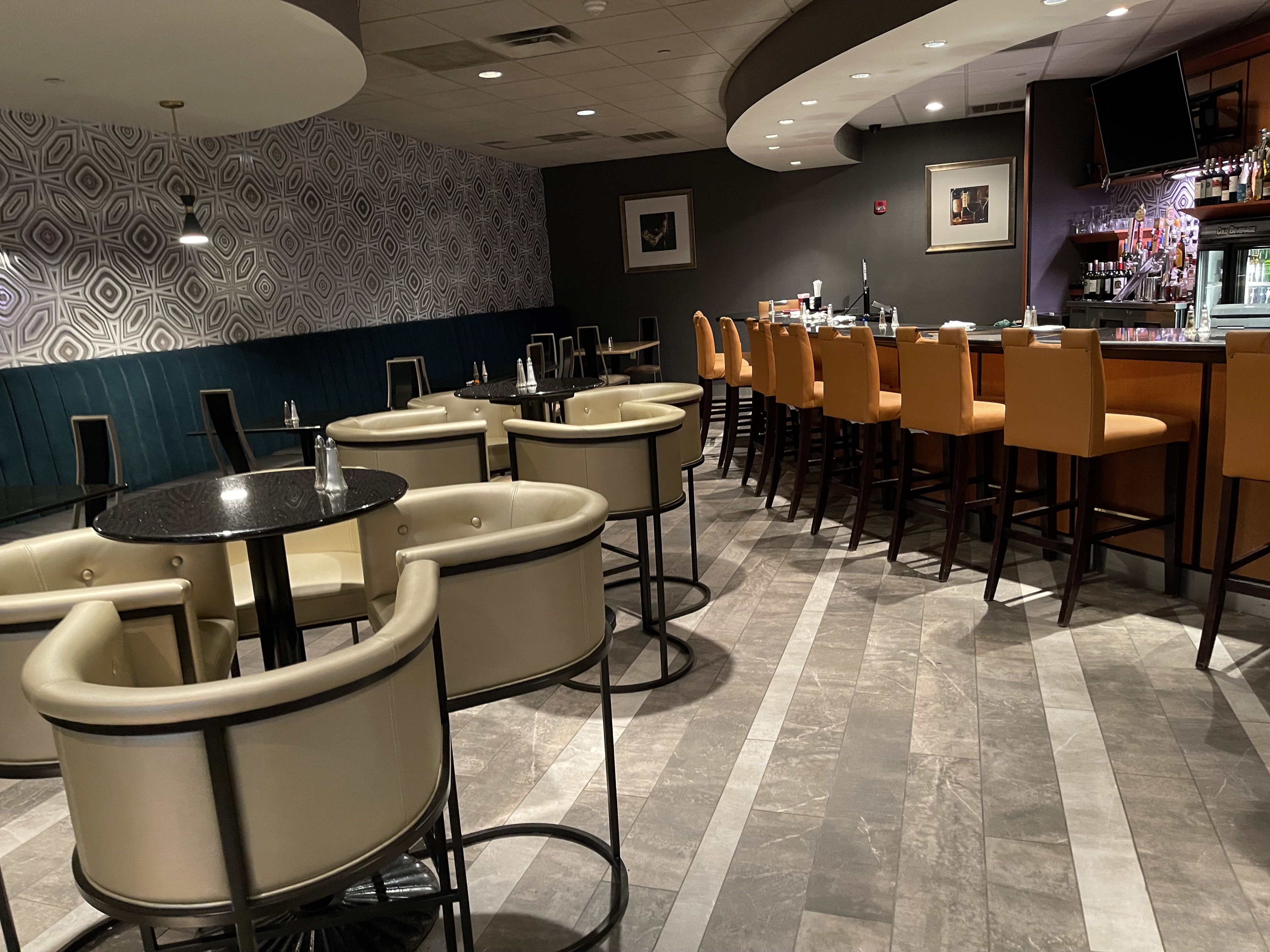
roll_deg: +3.5
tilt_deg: -13.3
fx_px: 954
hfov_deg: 67.3
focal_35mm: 26
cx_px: 635
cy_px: 476
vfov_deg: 53.1
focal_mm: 5.1
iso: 640
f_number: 1.6
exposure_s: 1/30
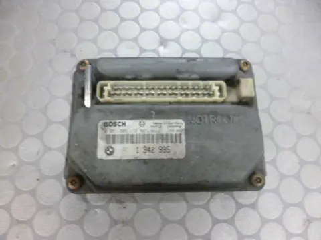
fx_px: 223
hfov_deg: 71.6
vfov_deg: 56.8
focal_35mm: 24
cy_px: 120
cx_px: 160
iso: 800
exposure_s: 1/40
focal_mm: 4.3
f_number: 2.5
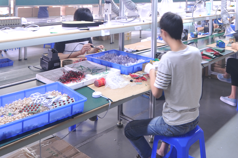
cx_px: 157
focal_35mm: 38
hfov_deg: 49.9
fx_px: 251
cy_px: -2
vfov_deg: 32.1
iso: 320
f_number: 9
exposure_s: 1/2.5
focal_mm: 16
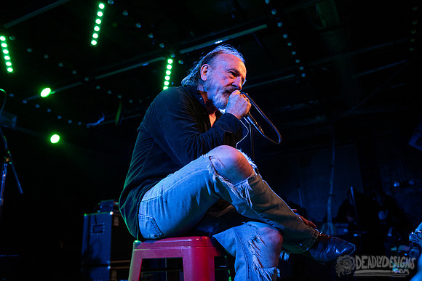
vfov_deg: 41.1
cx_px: 211
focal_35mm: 32
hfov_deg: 58.7
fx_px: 375
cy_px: 140
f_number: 3.2
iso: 2500
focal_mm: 32
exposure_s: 1/125
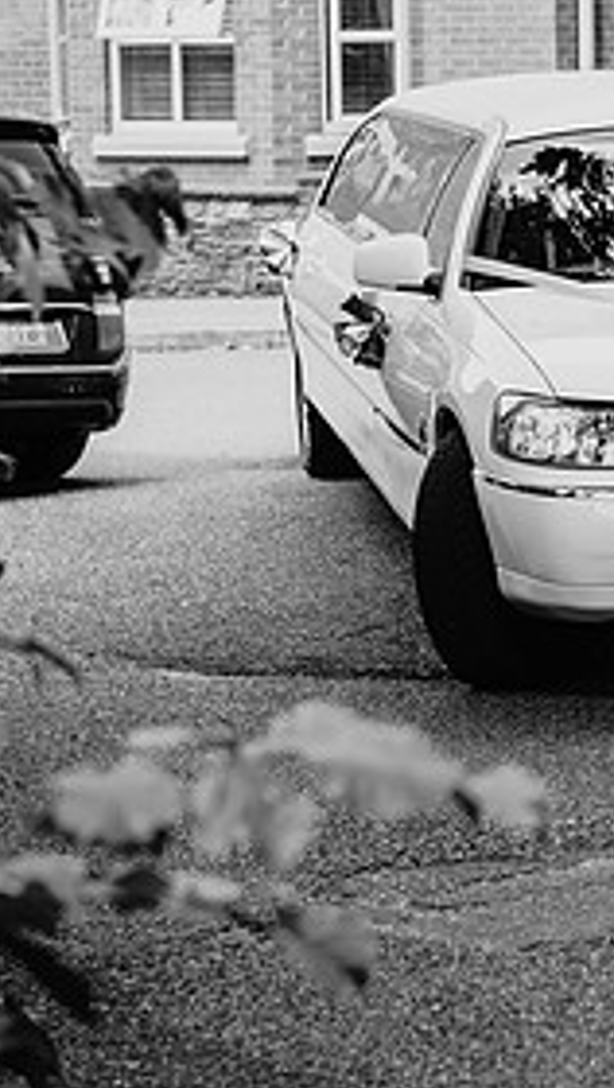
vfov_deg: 14.1
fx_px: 4389
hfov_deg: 8.0
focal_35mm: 152
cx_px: 587
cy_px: 344
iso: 100
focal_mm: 70
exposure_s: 1/320
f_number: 4
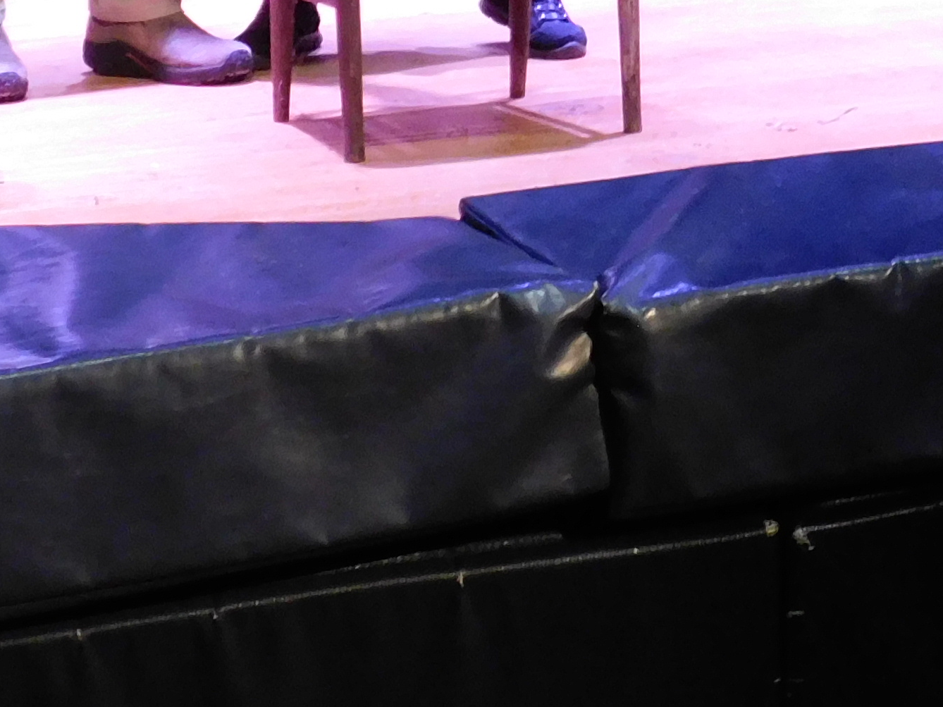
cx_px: 1001
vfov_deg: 11.3
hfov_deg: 15.5
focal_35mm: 124
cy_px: -493
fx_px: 3377
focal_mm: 6.3
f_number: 3.5
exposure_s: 1/13
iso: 400
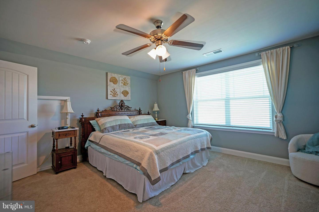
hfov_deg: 100.4
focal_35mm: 15
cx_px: 160
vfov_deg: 77.3
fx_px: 133
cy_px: 106
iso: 100
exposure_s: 1/30
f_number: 2.8
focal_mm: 10
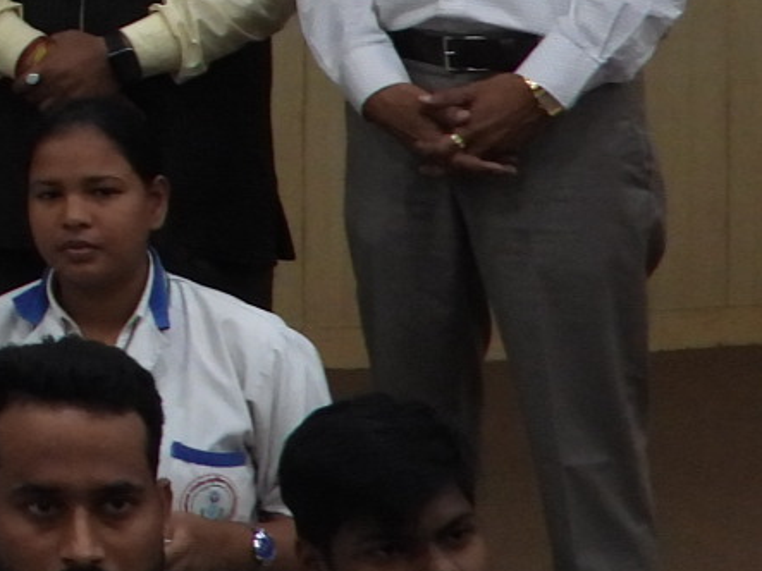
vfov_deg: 9.4
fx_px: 3389
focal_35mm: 154
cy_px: -263
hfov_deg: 10.9
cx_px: -1051
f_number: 3.2
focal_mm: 5.4
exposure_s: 1/30
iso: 220
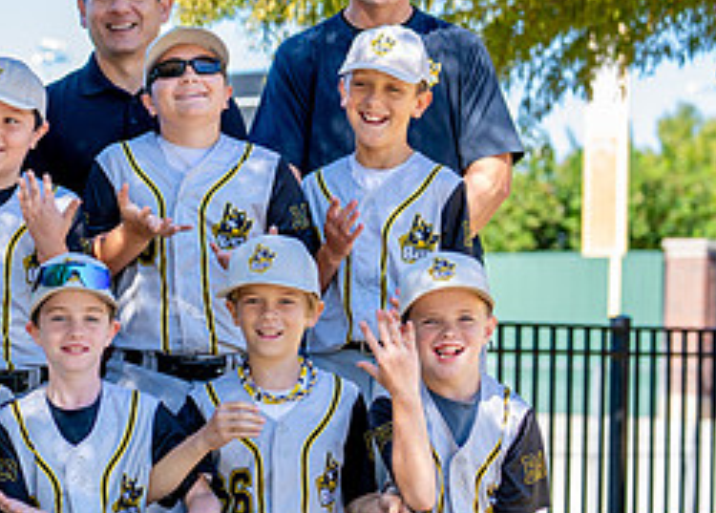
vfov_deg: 10.3
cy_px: 334
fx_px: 2829
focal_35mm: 139
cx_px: -53
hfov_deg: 14.1
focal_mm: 50
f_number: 2.2
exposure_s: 1/500
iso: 100
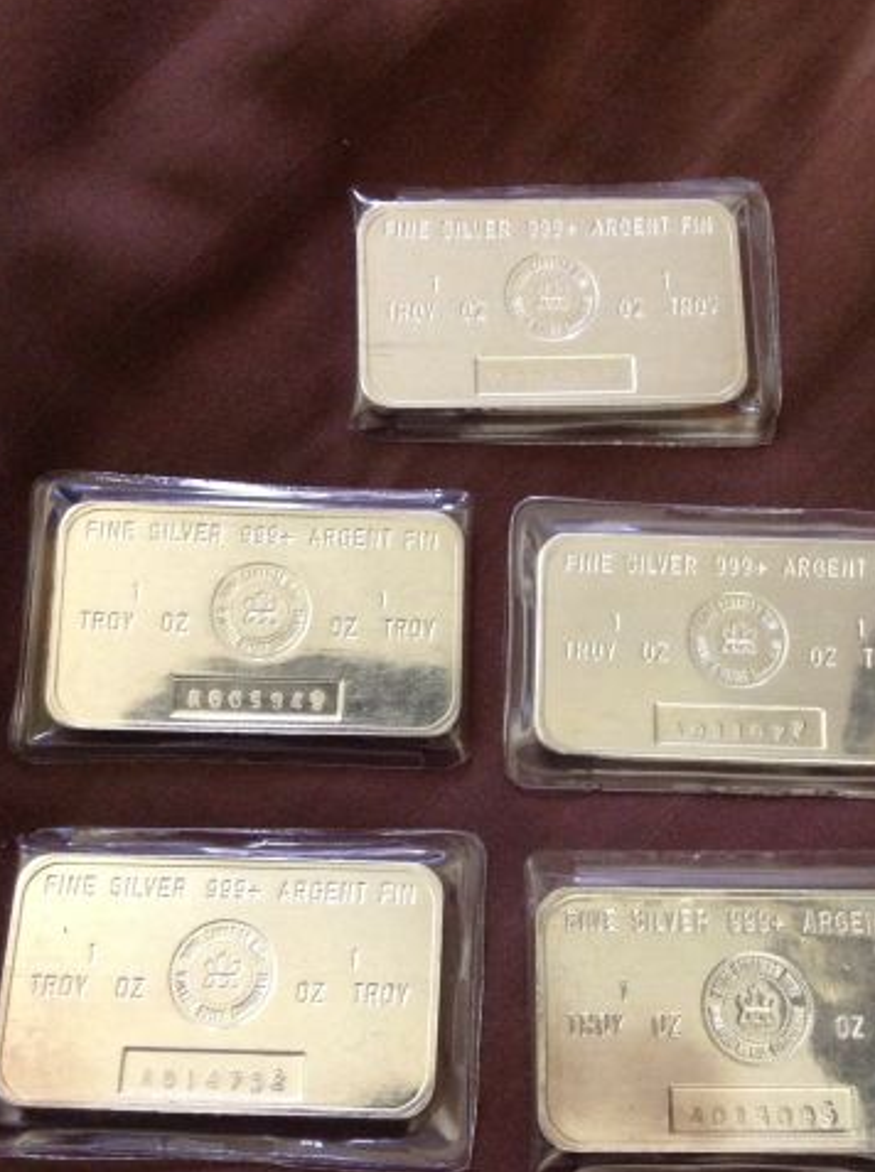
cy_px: 658
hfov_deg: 32.7
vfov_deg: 42.9
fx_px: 1488
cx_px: 484
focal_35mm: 44
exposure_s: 1/15
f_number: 2.4
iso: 400
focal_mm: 4.28
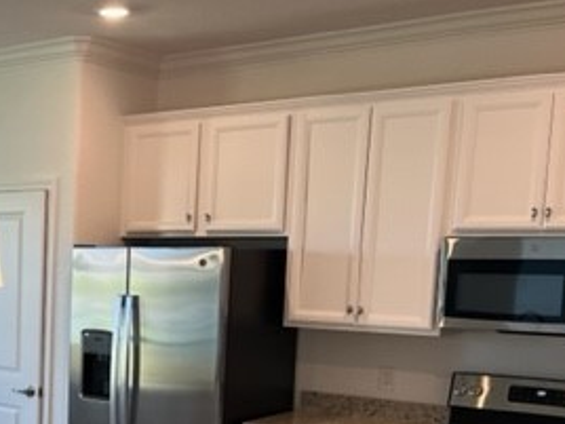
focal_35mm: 62
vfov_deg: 22.9
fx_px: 1012
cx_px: -11
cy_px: 401
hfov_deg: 29.0
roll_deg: -1.3
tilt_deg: -7.4
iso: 100
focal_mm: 5.1
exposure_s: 1/120
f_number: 1.6
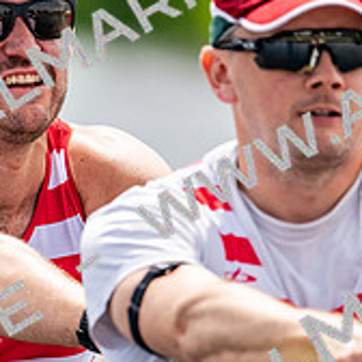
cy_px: 275
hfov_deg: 1.5
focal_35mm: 1177
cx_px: -22
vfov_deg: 1.5
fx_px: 13926
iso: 360
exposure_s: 1/2500
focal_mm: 400
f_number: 4.5
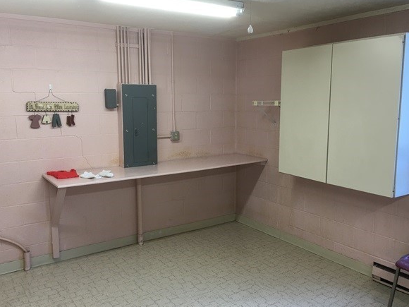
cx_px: 202
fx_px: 378
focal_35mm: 32
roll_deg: +0.1
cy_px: 156
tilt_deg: -7.9
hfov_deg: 56.8
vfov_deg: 44.2
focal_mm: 4.15
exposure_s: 1/30
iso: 32
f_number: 2.2
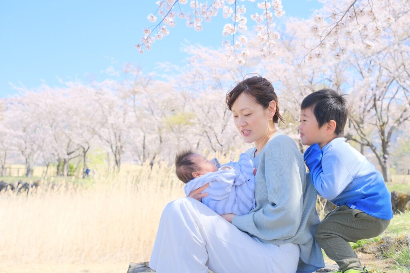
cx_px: 205
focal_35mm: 50
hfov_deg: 39.6
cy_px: 136
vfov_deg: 27.0
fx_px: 569
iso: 320
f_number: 4
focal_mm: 33
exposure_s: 1/640
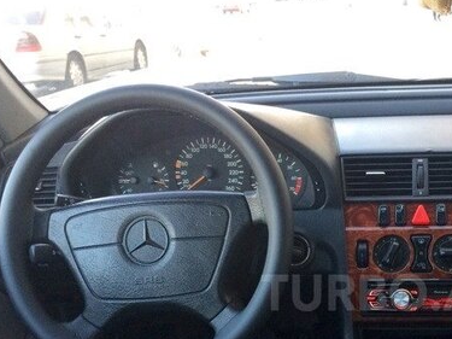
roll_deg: +1.6
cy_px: 293
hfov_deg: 35.8
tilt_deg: -25.4
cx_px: 385
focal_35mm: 51
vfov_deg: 27.7
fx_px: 666
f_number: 2.2
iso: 80
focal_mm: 4.15
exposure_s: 1/33
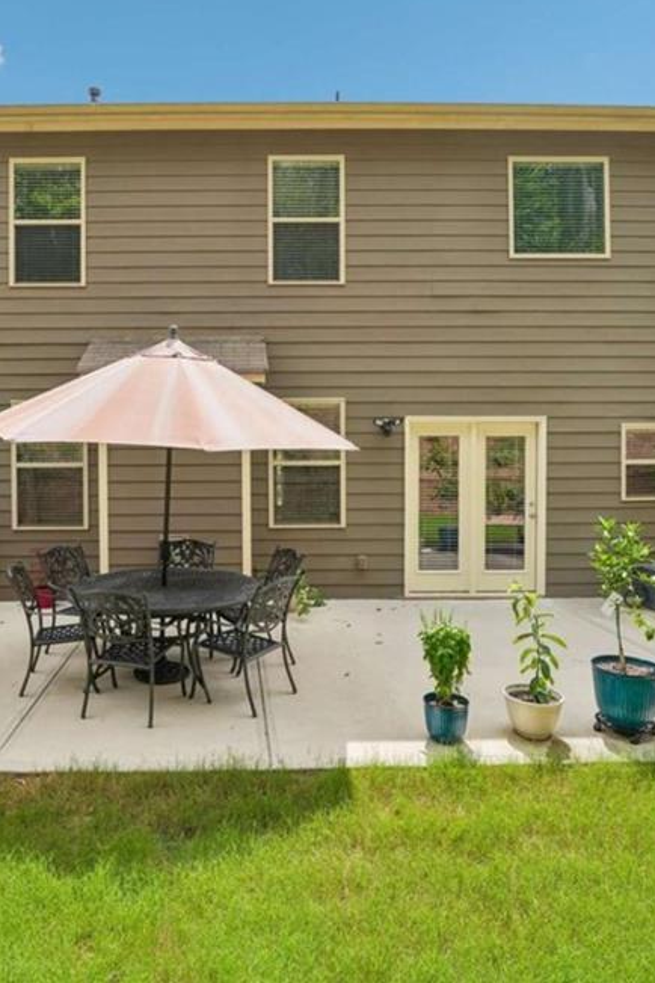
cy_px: 471
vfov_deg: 78.5
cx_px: 216
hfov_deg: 56.0
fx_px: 600
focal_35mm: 22
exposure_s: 1/125
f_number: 8
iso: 100
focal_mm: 14
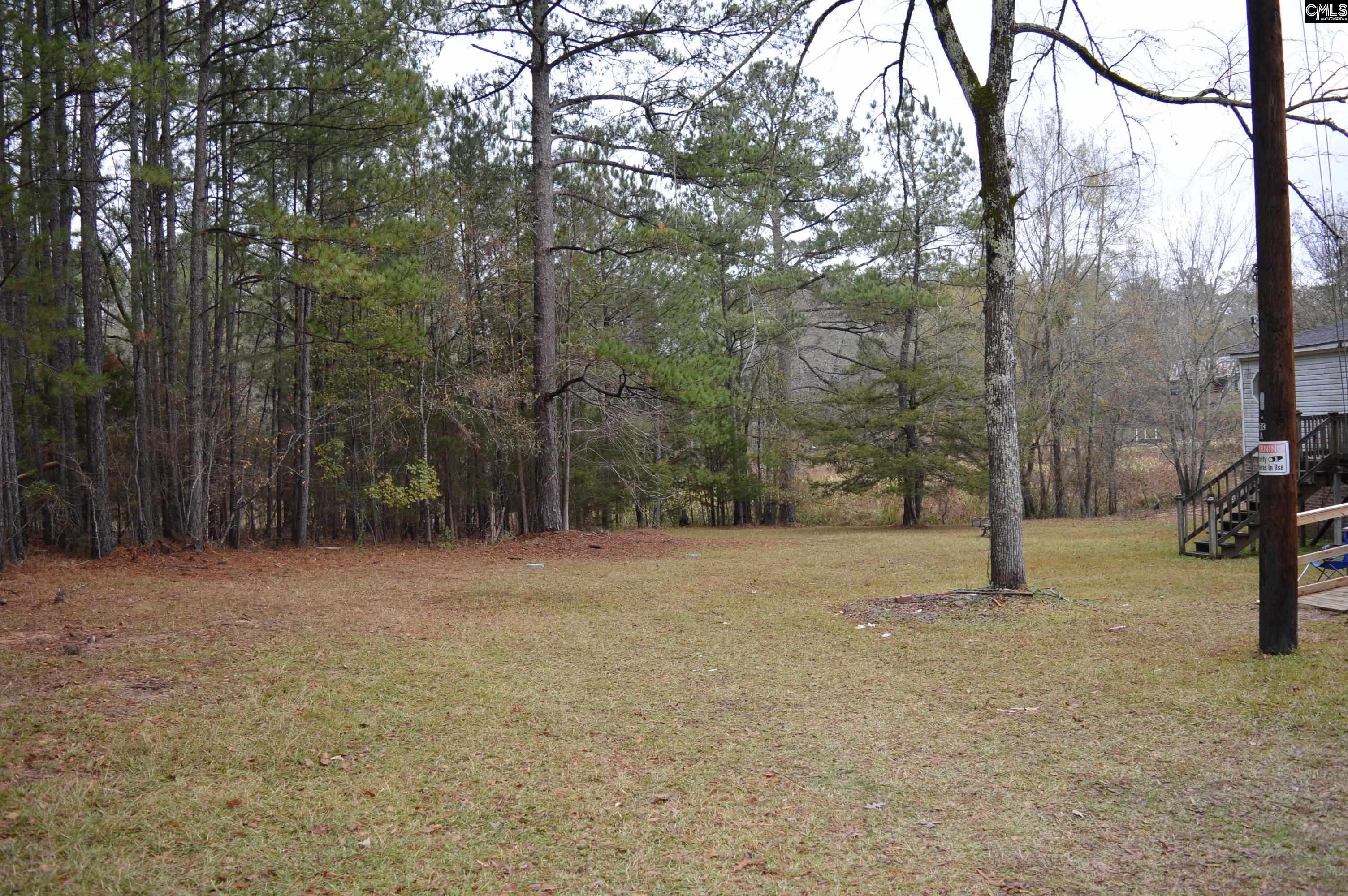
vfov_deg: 47.8
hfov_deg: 67.4
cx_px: 674
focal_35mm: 27
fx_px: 1010
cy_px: 448
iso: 100
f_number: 4
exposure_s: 1/160
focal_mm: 18
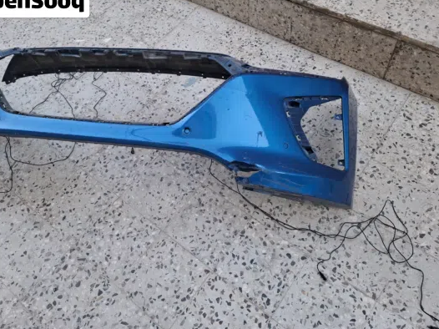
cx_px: 215
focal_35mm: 28
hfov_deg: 63.5
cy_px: 138
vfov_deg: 49.5
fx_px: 355
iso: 100
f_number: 1.8
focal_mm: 5.54
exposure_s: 1/100
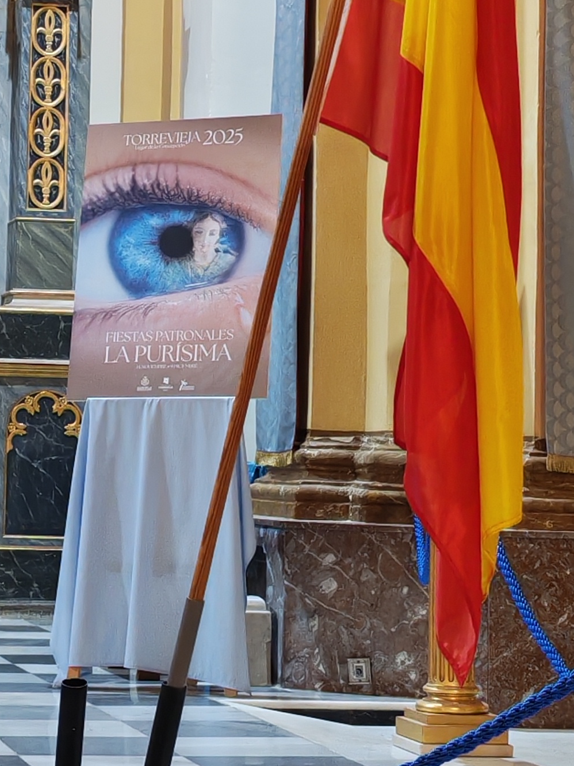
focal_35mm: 117
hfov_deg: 12.6
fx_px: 2586
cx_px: 47
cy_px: 262
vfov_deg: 16.8
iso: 800
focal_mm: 6.12
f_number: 1.9
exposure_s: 1/50
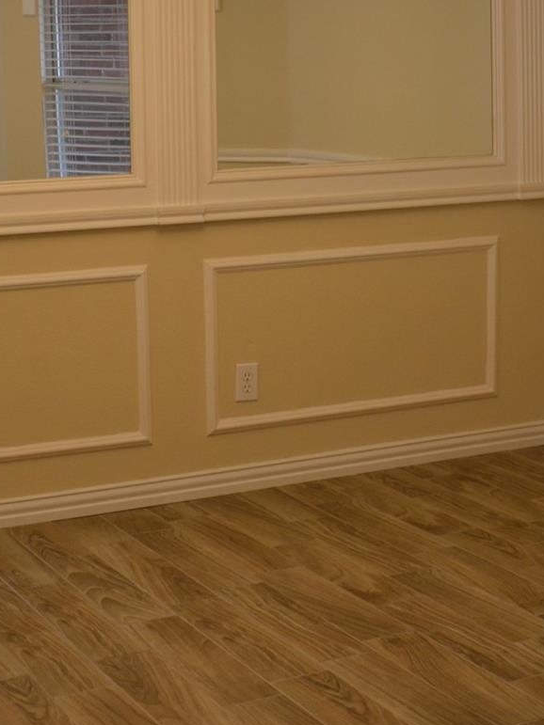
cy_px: 125
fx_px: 1683
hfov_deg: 18.4
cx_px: 294
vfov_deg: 23.9
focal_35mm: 80
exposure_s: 1/60
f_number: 4
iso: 400
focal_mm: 21
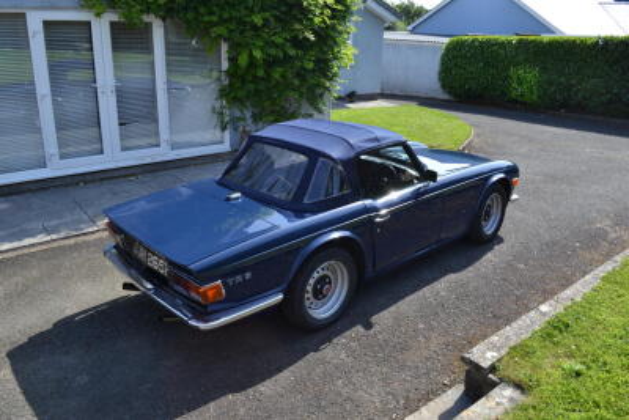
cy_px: 210
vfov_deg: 48.0
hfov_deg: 67.4
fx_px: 472
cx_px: 314
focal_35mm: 27
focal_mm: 18
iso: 100
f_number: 6.3
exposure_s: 1/160
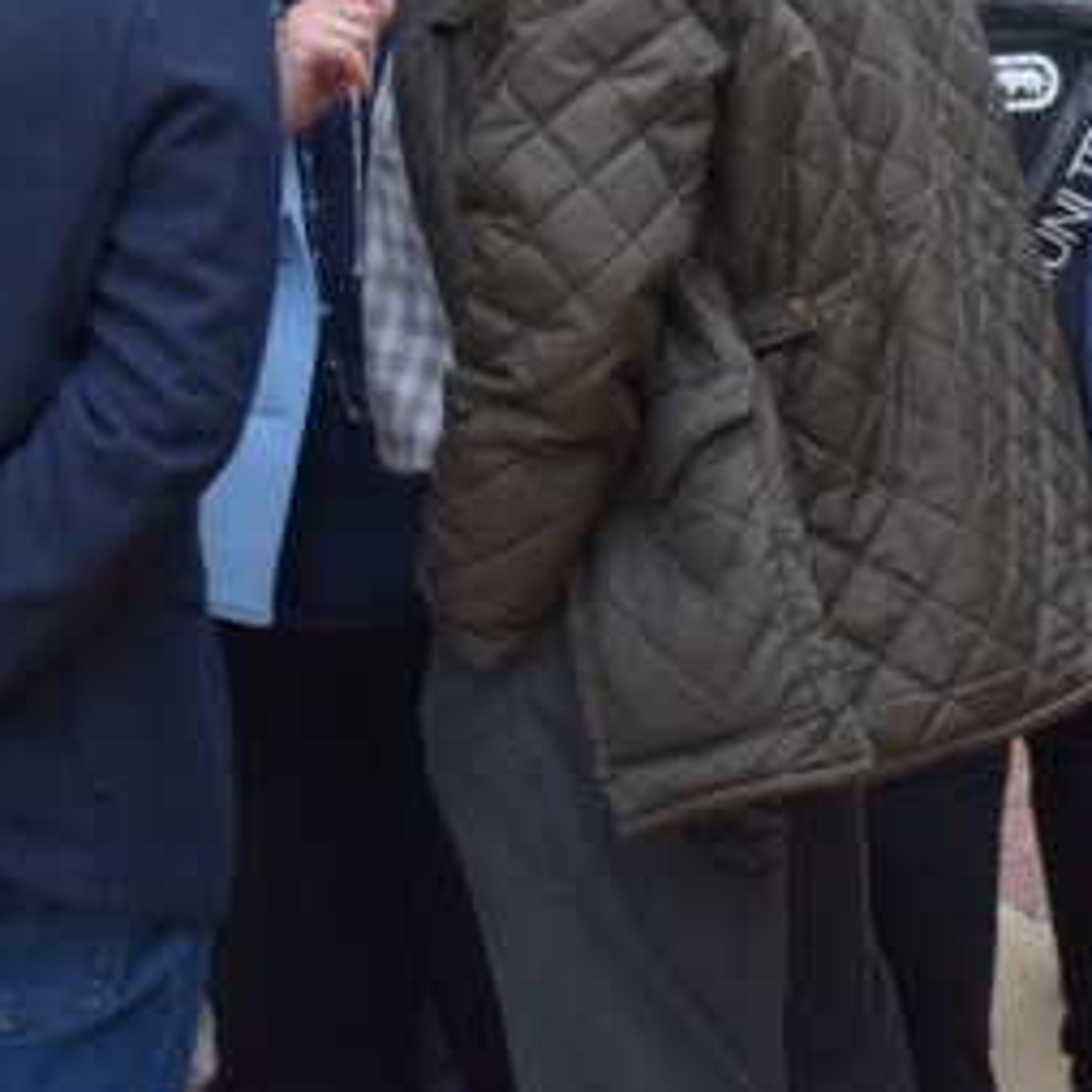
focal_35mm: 139
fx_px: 4951
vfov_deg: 12.3
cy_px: -234
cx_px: 1230
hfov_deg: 12.4
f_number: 4
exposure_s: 1/640
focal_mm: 27
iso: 800
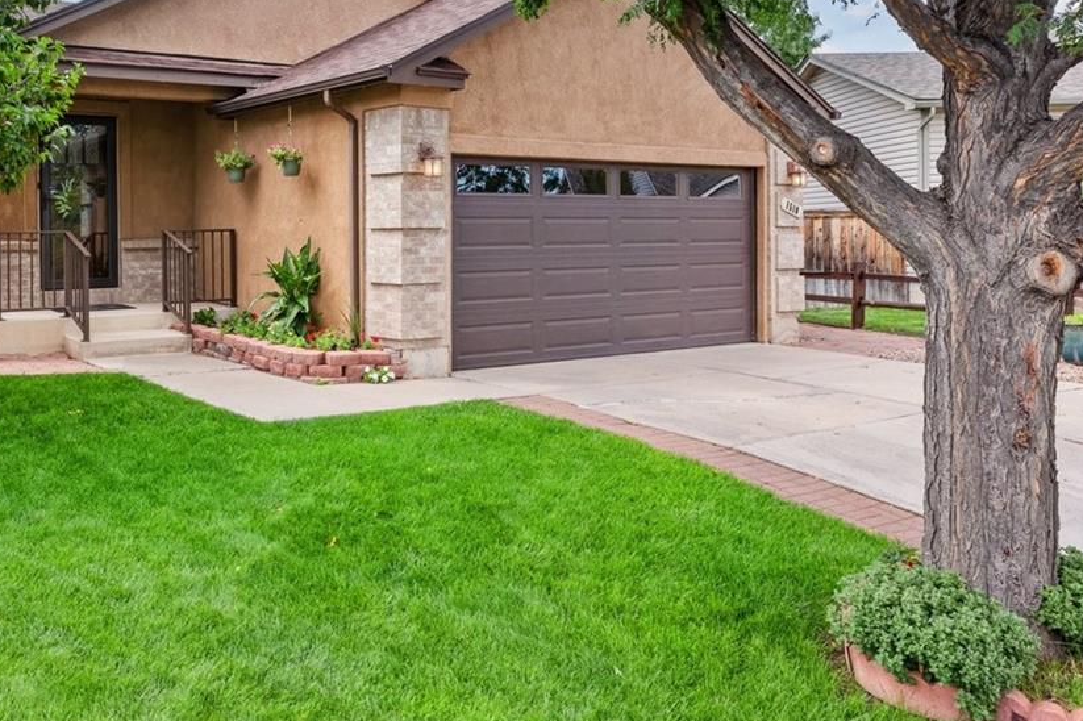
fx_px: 1052
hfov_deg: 52.8
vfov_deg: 37.4
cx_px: 318
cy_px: 233
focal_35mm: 35
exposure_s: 1/50
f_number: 11
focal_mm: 18
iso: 100
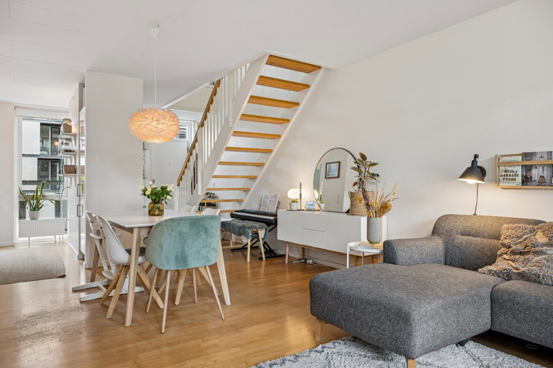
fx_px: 369
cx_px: 276
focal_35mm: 24
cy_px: 184
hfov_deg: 73.8
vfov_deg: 53.1
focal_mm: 24
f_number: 8
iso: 160
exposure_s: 1/2
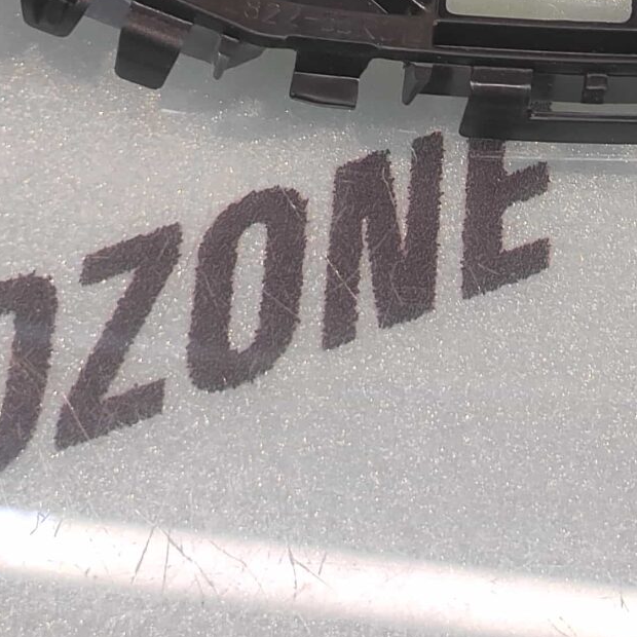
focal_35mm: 62
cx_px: 638
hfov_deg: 26.3
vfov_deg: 24.8
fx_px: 1291
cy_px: -148
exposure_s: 1/33
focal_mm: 4.74
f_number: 1.79
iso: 132
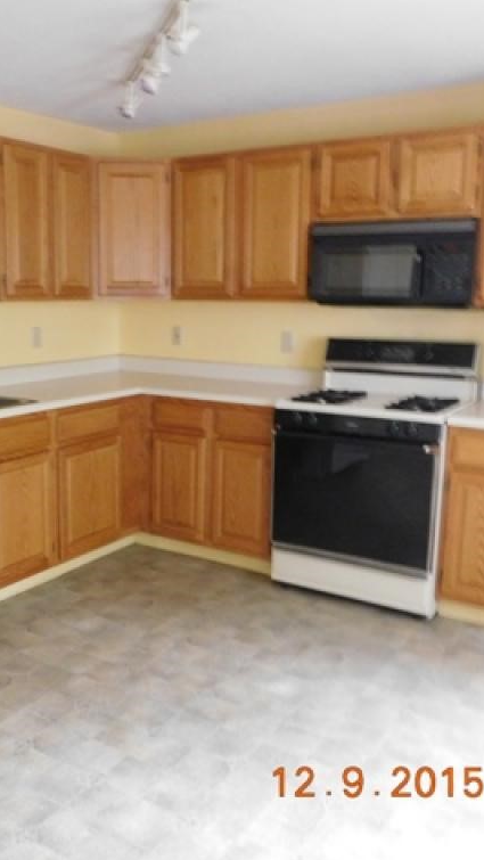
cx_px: 143
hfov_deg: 34.2
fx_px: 775
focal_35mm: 34
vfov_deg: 58.0
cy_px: 436
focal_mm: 4
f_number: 3
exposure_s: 1/8
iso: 450
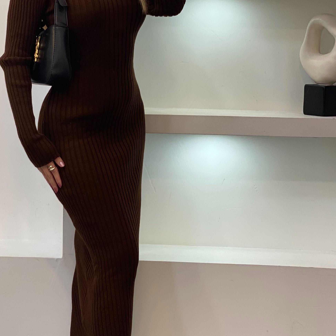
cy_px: 144
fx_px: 1054
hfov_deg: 18.0
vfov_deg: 18.1
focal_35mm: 96
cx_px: 92
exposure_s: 1/100
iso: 80
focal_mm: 6
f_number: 2
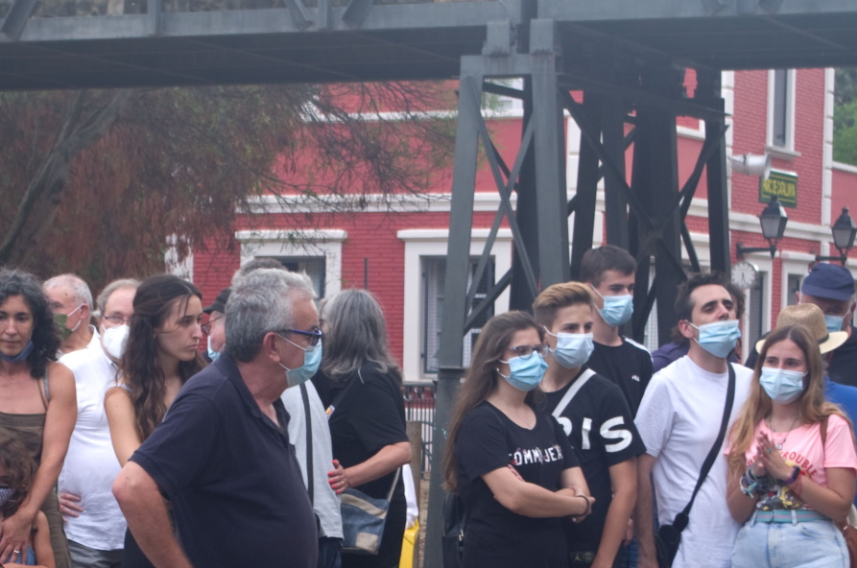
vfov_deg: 10.5
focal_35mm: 129
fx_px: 3065
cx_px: 198
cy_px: 566
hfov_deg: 15.8
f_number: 5.6
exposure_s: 1/100
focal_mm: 40
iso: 200
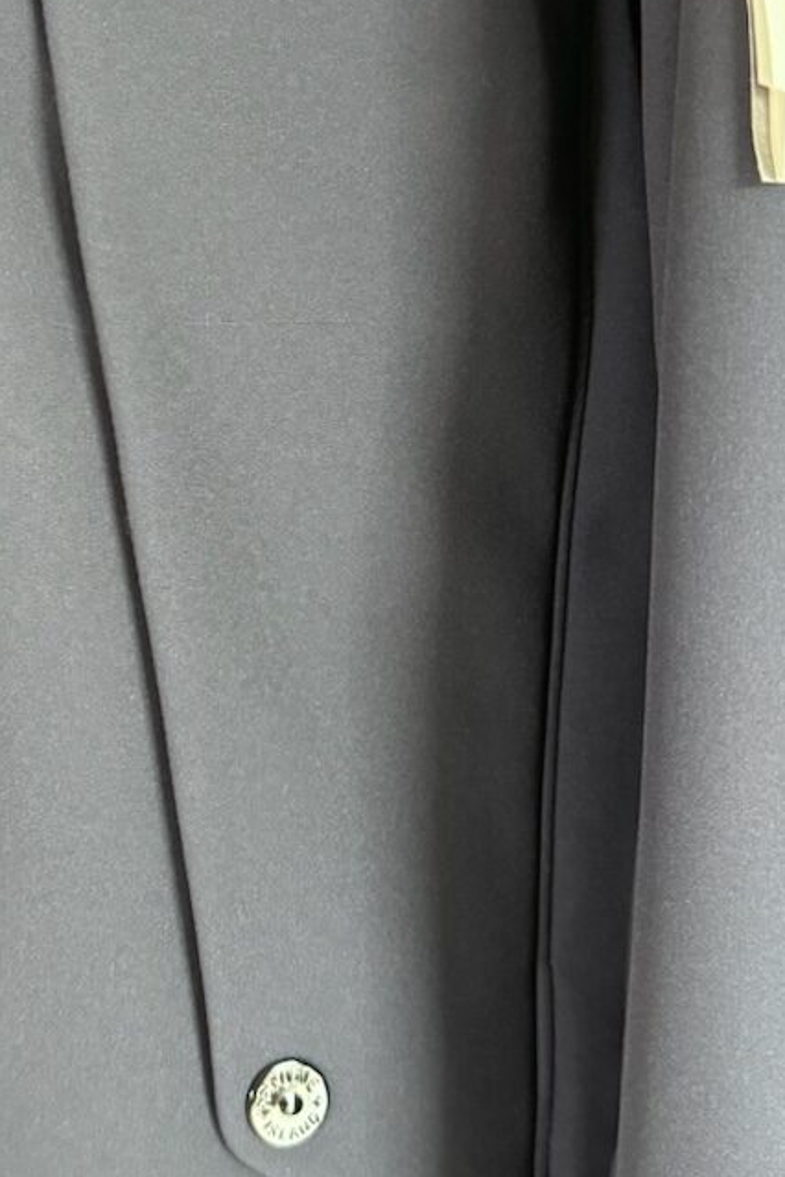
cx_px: 234
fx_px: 1635
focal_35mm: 50
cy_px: 446
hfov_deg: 26.8
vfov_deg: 39.4
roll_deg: +0.0
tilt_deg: -13.9
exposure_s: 1/60
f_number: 1.78
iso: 800
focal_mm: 6.76
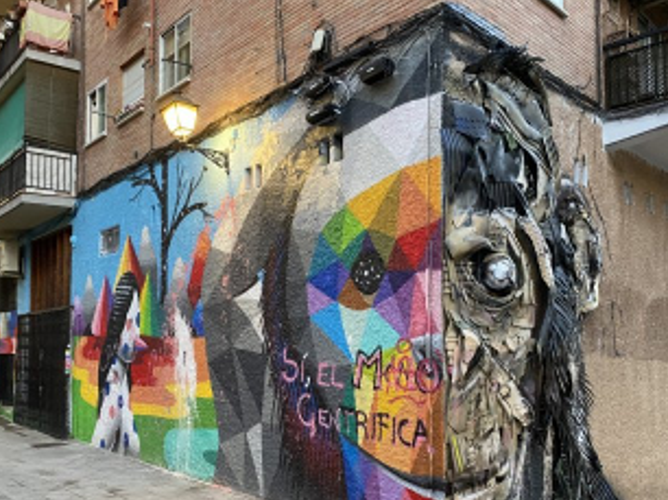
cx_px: 371
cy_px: 306
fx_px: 656
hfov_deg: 53.9
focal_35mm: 34
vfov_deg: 41.5
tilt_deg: +2.6
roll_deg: -0.1
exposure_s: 1/60
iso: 500
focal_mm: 4.25
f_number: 1.8
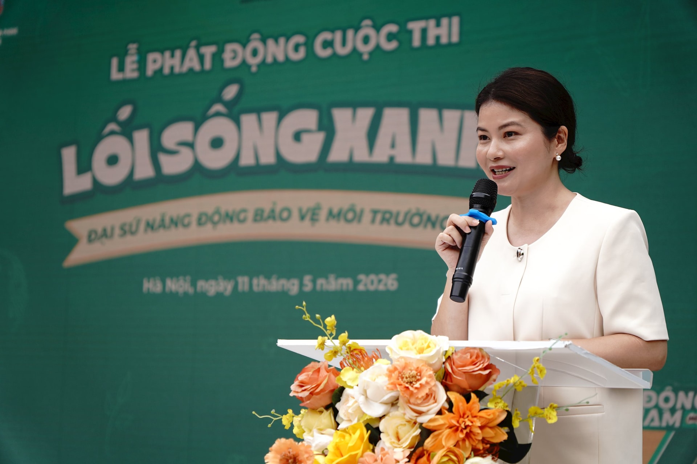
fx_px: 1481
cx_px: 348
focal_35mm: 76
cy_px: 232
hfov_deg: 26.5
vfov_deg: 17.8
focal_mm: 51
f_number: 3.2
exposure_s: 1/500
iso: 100
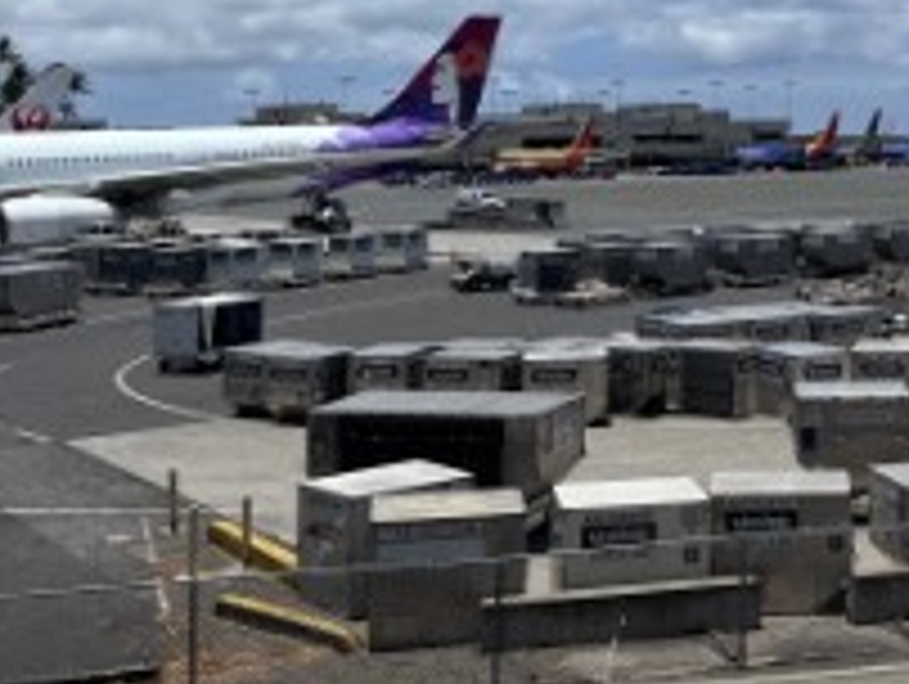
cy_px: 22
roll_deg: -1.5
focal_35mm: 58
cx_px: 778
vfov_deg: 24.3
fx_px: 1525
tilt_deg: +0.4
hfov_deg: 31.9
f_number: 1.6
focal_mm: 5.1
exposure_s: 1/7353
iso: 50
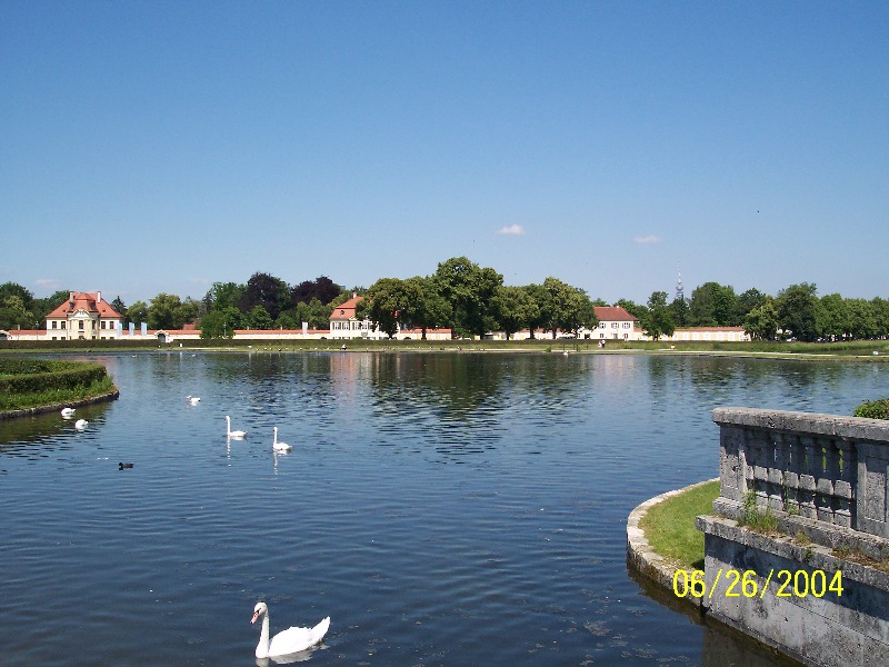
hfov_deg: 49.0
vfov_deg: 37.7
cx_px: 444
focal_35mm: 38
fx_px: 976
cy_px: 334
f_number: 4.8
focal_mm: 8
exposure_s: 1/1000
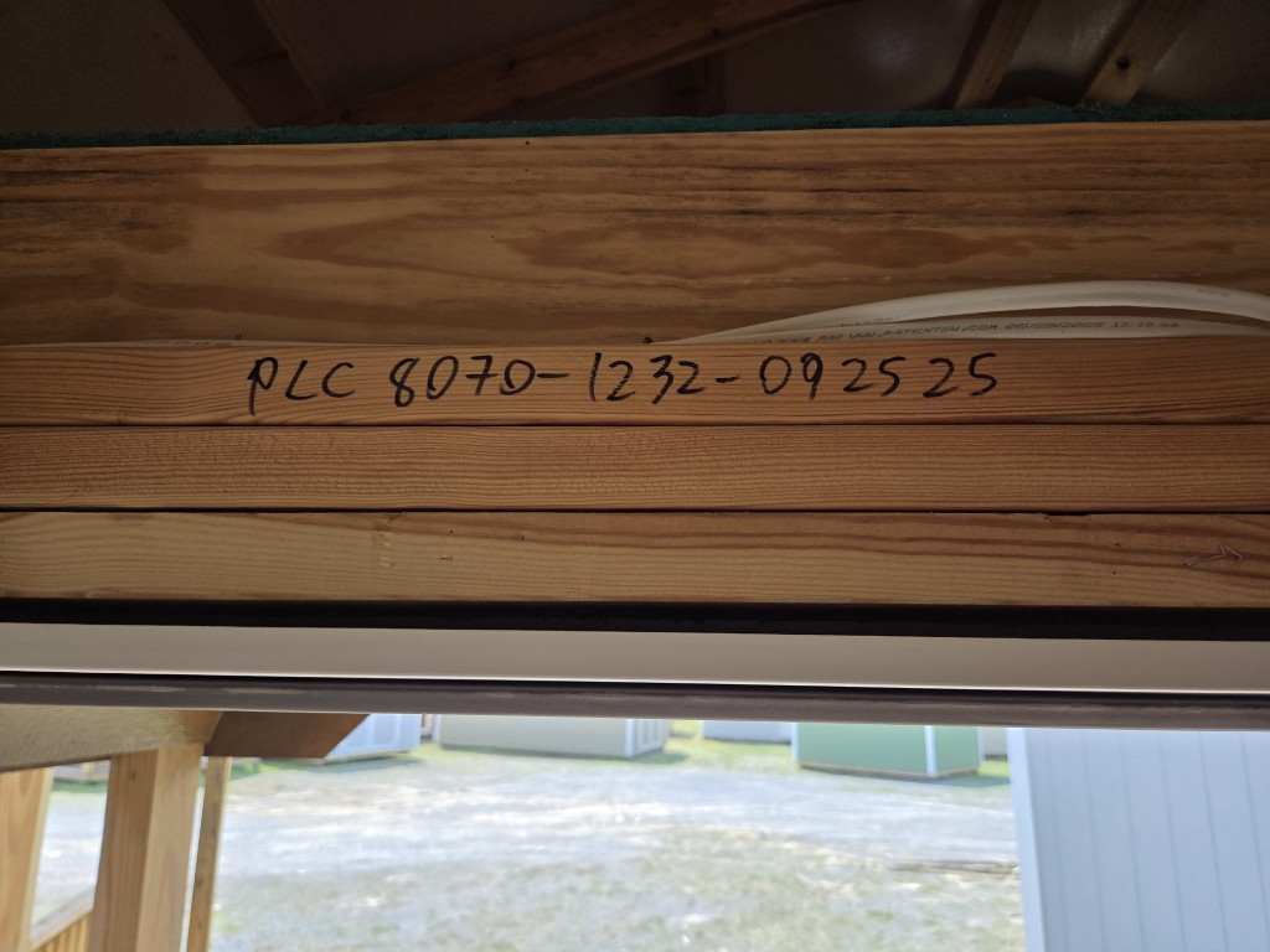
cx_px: 635
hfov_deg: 73.9
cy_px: 476
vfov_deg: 58.9
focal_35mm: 23
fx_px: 844
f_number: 1.8
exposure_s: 1/922
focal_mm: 5.4
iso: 80
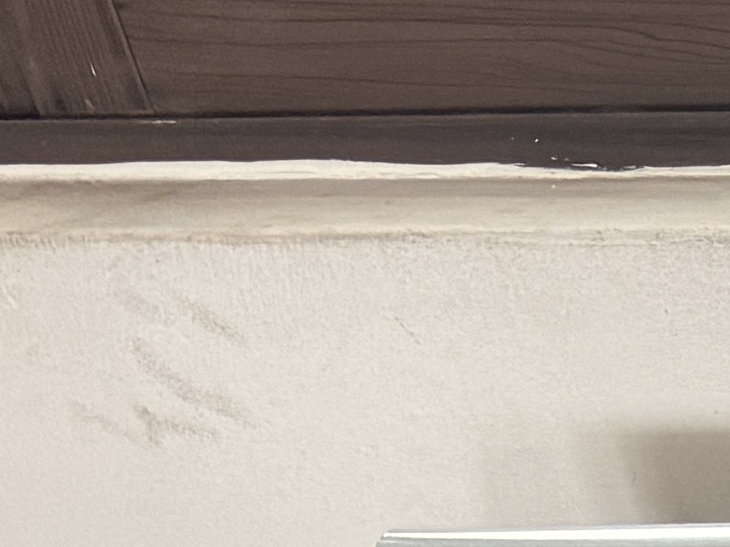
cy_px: 1665
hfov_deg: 9.9
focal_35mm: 152
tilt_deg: -37.1
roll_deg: +2.3
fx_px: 3205
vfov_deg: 8.2
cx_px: 2176
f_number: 1.78
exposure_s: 1/69
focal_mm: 6.76
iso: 200
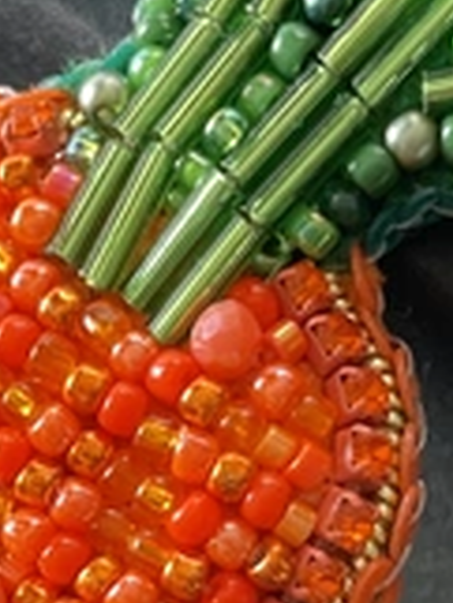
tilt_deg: -69.6
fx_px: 2474
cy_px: 517
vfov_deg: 13.8
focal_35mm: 142
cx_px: 135
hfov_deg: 10.4
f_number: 1.6
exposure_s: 1/121
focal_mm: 4.2
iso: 80
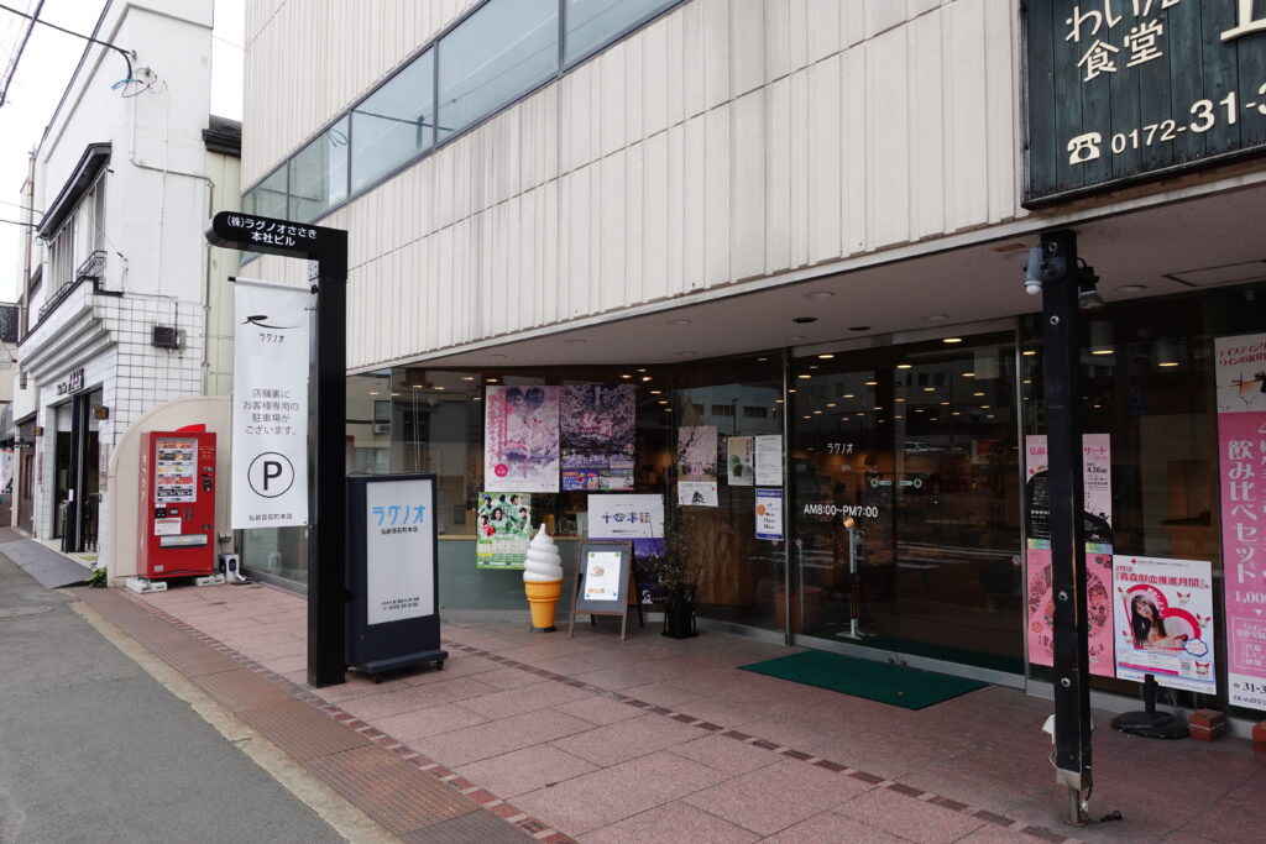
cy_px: 422
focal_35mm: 24
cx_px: 633
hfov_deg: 73.7
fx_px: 844
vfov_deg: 53.1
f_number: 6.3
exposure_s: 1/80
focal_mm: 8.8
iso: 125
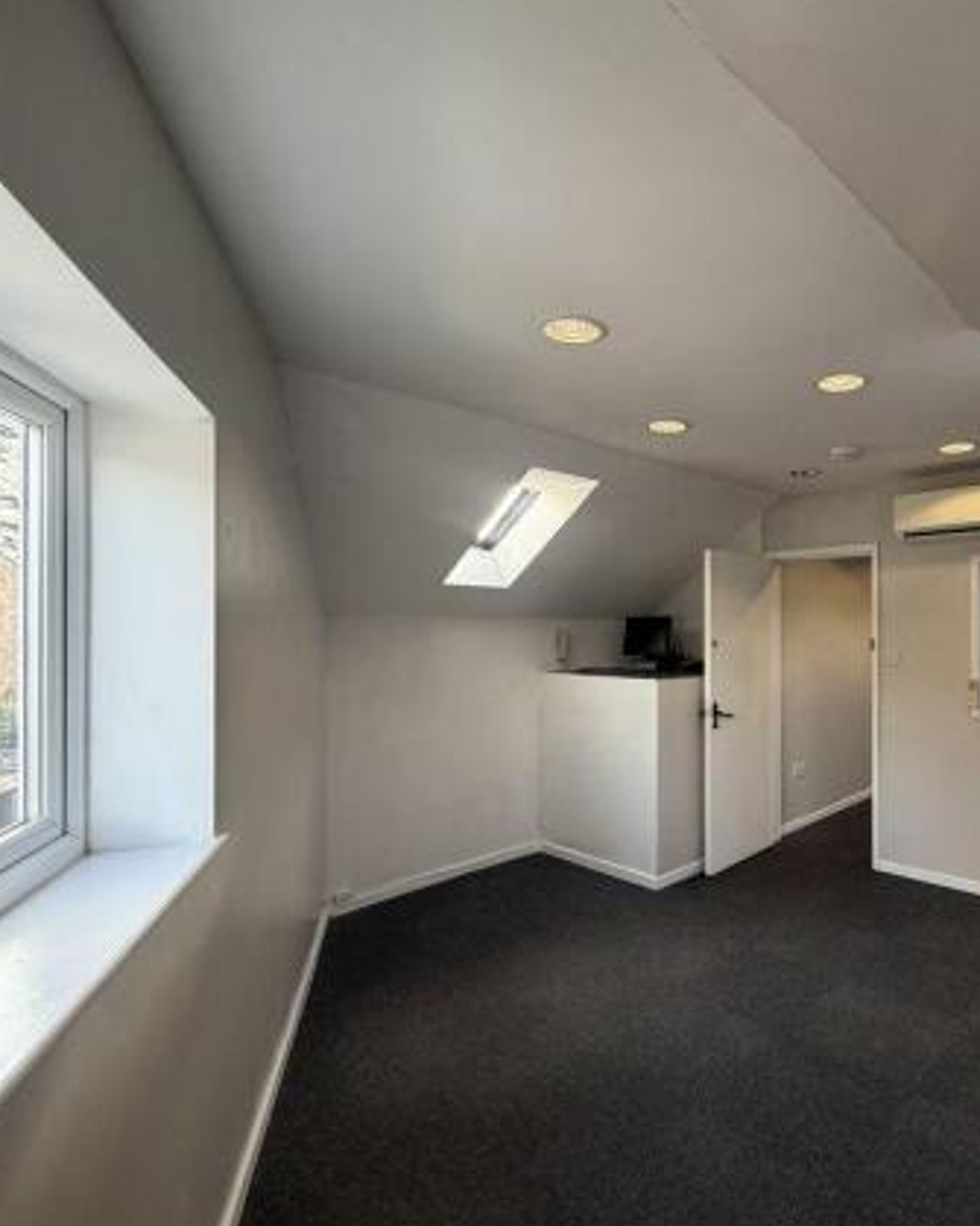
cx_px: 698
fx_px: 689
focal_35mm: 19
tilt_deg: +1.8
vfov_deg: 83.3
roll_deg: +0.7
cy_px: 619
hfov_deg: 67.6
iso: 200
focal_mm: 2.22
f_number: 2.2
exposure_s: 1/100
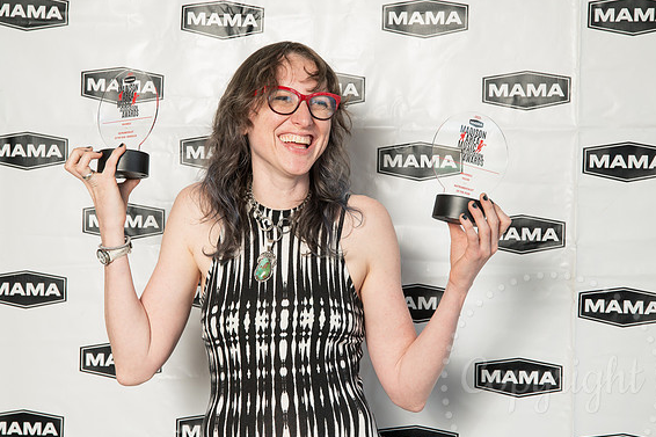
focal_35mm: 64
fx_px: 1166
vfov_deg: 21.2
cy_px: 218
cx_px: 333
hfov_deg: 31.4
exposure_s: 1/160
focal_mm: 62
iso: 400
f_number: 6.3
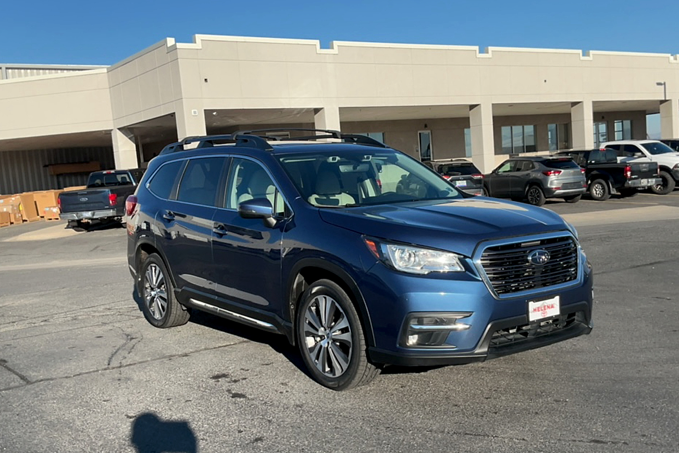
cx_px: 338
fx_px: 604
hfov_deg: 58.7
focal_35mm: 32
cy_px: 247
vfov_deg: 41.1
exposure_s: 1/1490
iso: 25
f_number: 1.8
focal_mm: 3
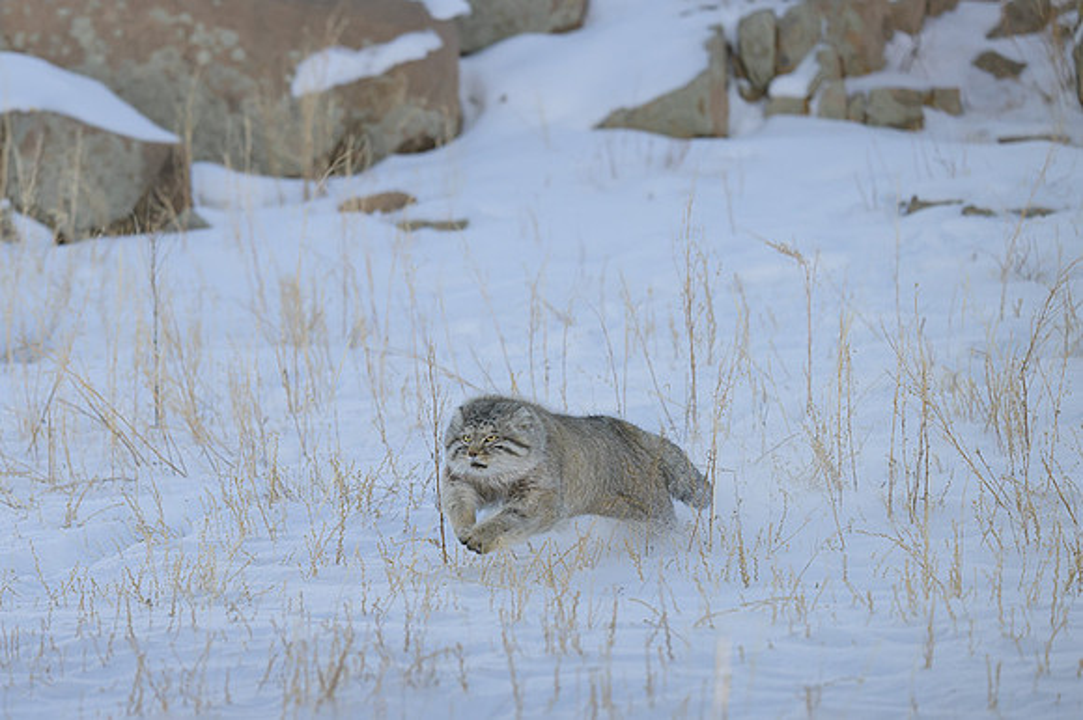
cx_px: 368
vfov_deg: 5.3
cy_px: 419
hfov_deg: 8.0
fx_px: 7778
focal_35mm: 259
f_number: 5
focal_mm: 190
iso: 800
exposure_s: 1/2500
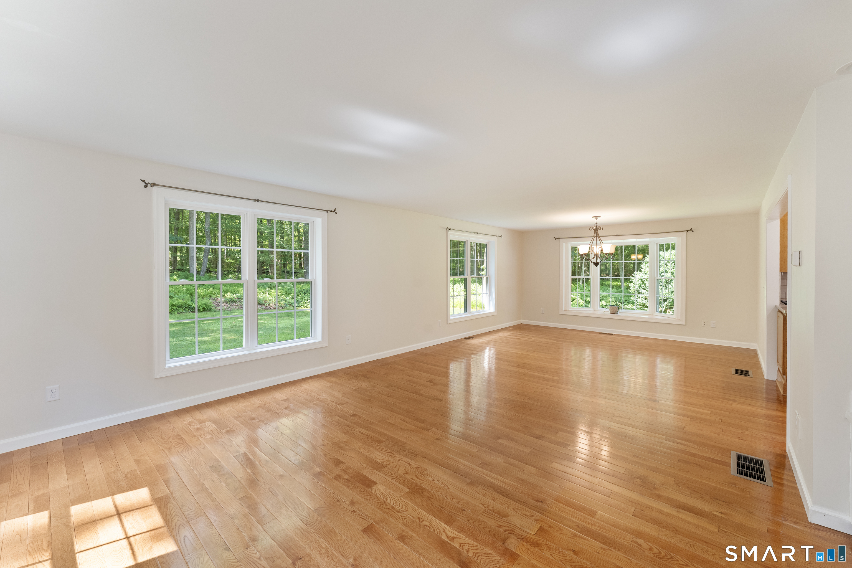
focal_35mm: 14
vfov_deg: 81.2
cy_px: 284
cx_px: 426
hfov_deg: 104.3
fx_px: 331
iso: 800
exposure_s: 1/8
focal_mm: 14
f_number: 8
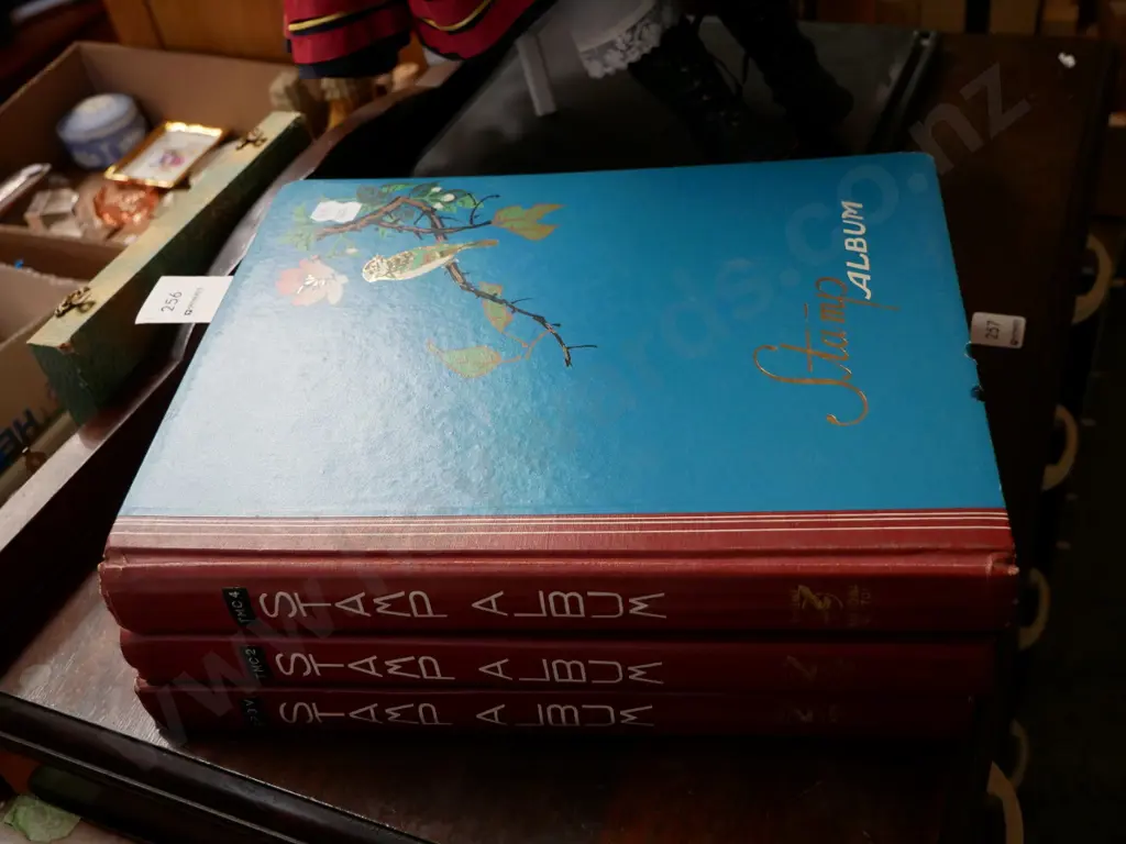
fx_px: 1106
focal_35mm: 34
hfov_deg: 54.0
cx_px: 563
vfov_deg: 41.8
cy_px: 422
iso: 1250
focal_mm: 17
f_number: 4
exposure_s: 1/60
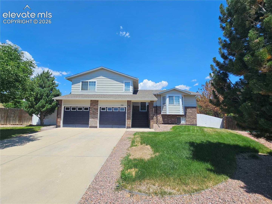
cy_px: 102
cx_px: 136
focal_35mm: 13
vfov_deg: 89.9
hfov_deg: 106.2
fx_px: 102
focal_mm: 2.2
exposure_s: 1/2937
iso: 50
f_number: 2.2
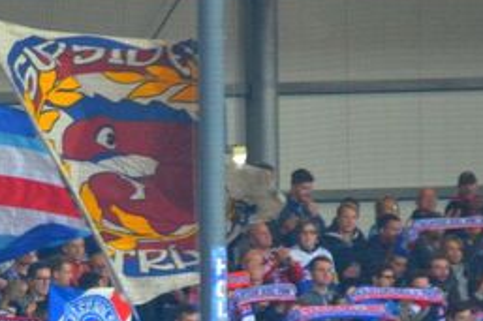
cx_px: 79
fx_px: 8929
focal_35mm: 666
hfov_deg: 3.1
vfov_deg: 2.1
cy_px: 306
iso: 1600
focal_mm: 200
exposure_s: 1/200
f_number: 2.8
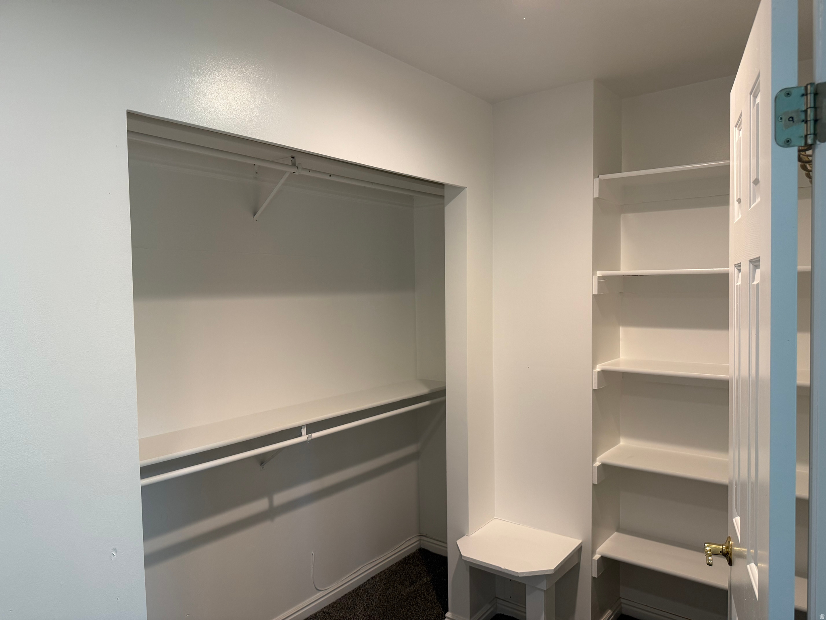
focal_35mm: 24
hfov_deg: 71.6
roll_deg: +0.5
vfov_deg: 56.8
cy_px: 310
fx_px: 573
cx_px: 413
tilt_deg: -2.1
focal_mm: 6.76
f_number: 1.78
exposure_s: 1/60
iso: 125
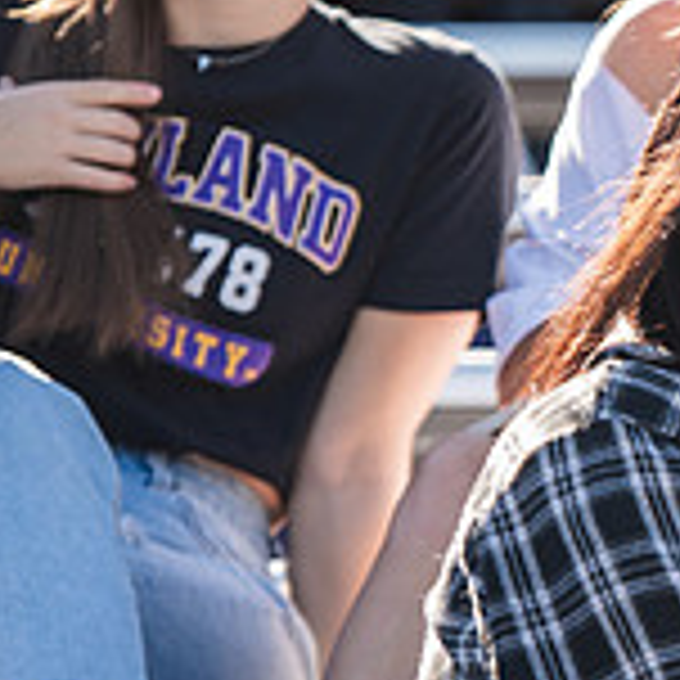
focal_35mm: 456
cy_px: 290
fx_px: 10134
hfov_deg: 3.8
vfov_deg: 3.8
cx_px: 1180
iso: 100
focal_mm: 140
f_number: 3.5
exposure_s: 1/250
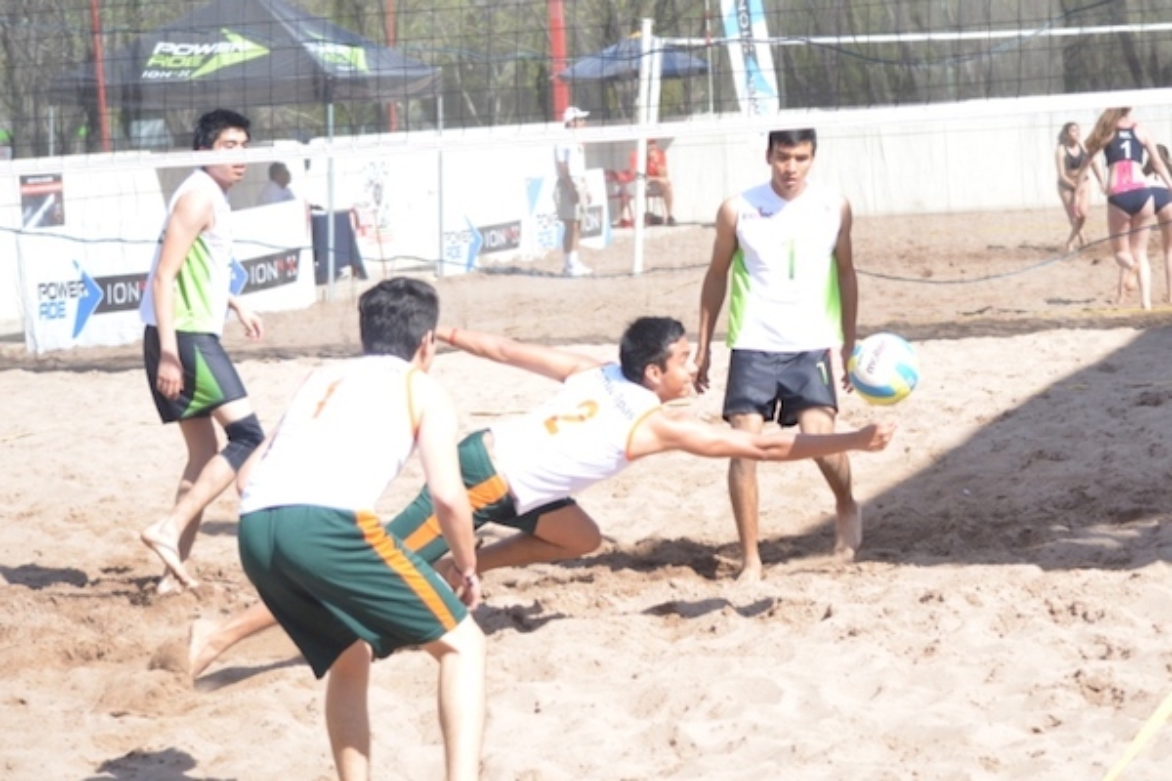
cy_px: 390
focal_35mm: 82
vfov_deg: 16.6
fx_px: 2686
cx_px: 586
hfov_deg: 24.6
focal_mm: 55
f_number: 4.5
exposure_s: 1/2500
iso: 1000
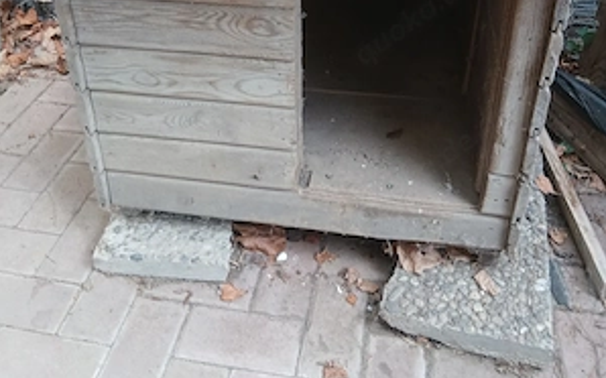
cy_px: 41
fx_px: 611
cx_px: 303
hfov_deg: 52.8
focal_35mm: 37
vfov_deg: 32.7
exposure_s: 1/50.3
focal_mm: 3.98
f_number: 1.8
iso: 80
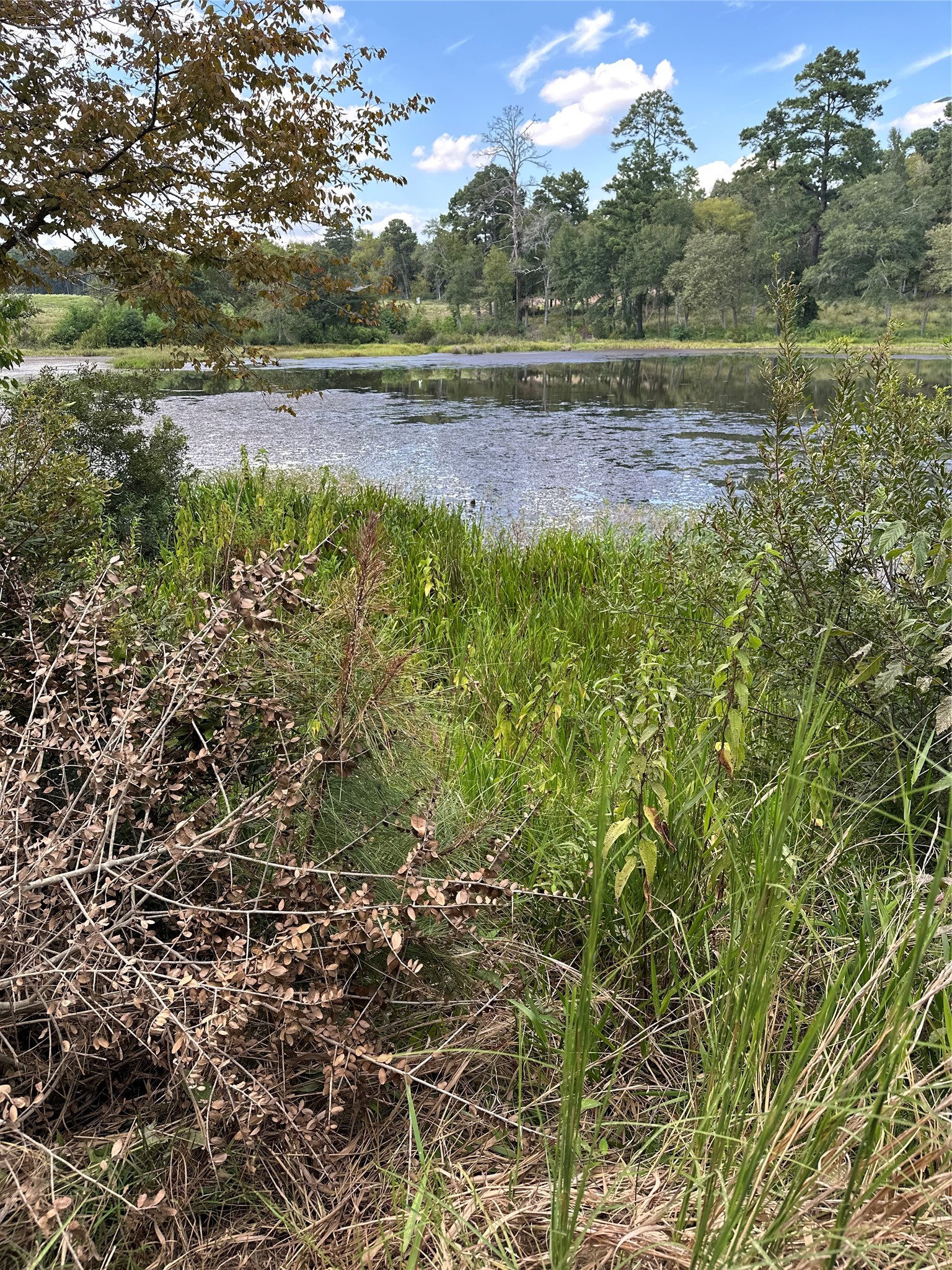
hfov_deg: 56.8
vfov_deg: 71.6
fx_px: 880
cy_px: 635
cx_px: 476
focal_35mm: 24
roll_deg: -0.4
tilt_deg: -18.7
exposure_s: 1/503
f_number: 1.78
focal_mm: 6.86
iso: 80
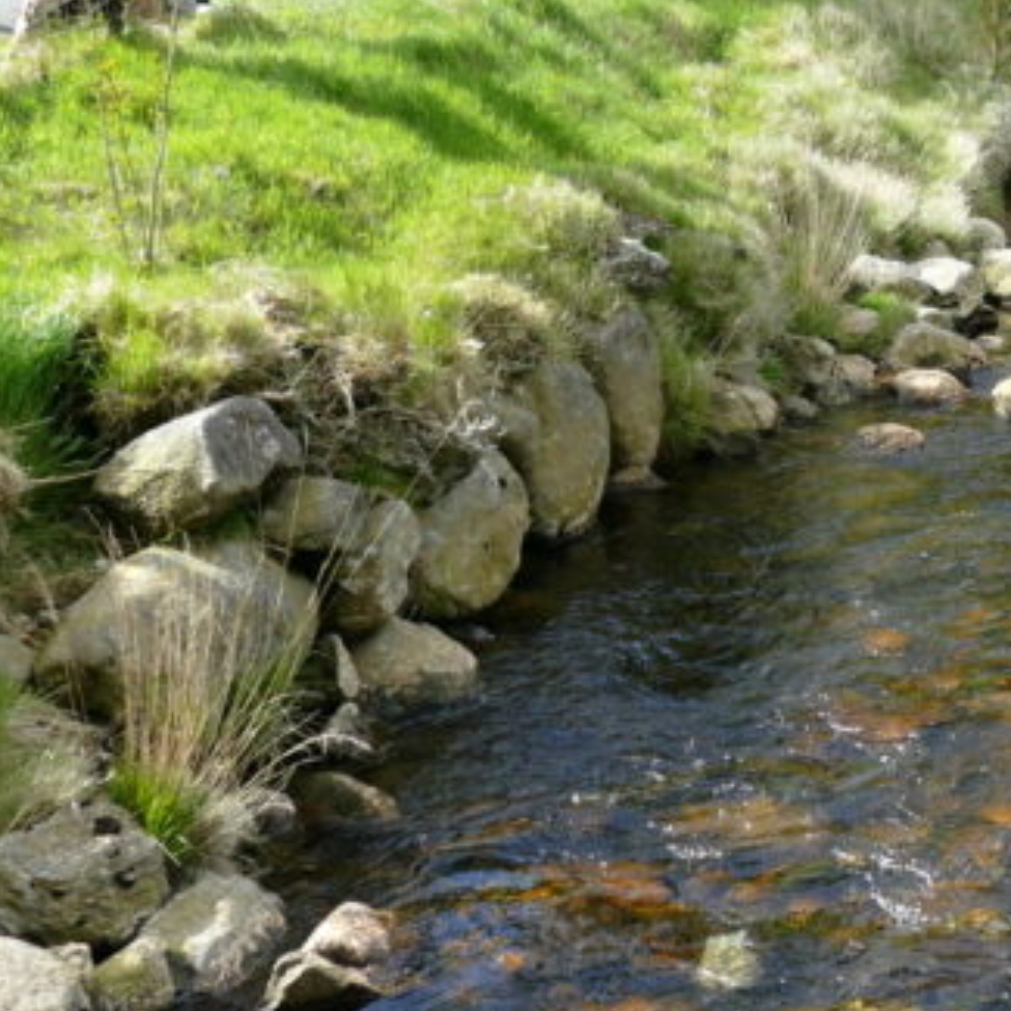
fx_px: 2743
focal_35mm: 83
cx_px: 1328
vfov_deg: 20.2
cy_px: 5
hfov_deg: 19.2
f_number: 3
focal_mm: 11.35
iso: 125
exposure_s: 1/640
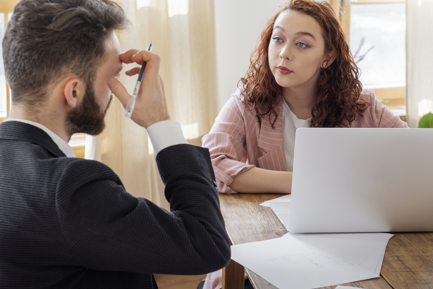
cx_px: 245
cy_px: 120
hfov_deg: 23.4
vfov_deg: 15.7
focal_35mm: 87
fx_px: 1047
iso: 500
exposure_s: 1/160
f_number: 7.1
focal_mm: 70
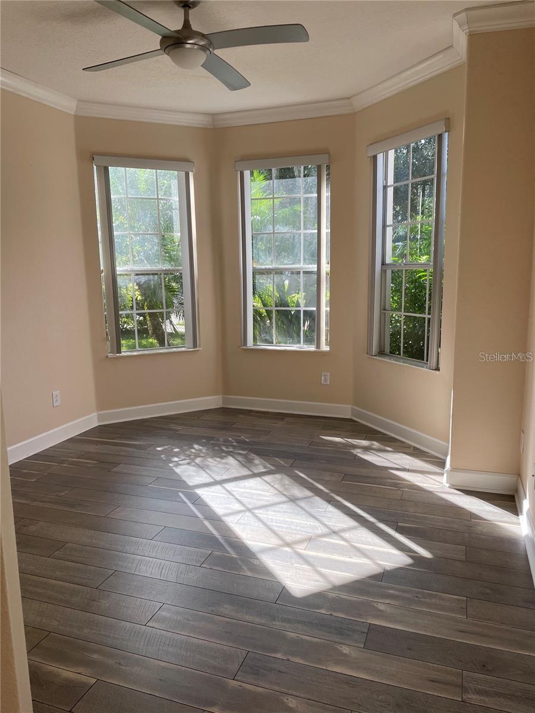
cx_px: 268
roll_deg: +2.0
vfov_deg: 67.3
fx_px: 536
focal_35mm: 26
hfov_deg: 53.1
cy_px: 356
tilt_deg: -9.9
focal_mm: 4.2
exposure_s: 1/428
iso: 32
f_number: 1.6
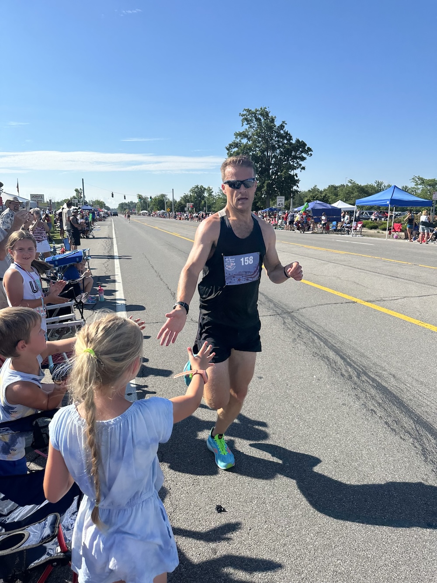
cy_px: 292
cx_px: 218
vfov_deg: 71.6
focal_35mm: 24
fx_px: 404
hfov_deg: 56.8
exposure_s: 1/5525
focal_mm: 6.86
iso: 80
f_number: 1.78
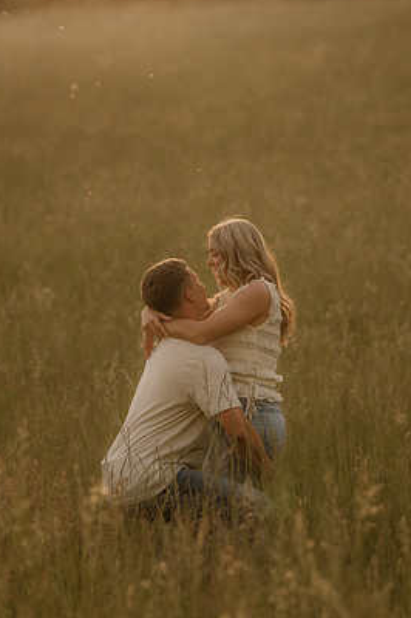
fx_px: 2453
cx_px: 224
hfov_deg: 9.6
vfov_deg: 14.4
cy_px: 312
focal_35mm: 143
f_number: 2
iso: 250
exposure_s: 1/1250
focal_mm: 85
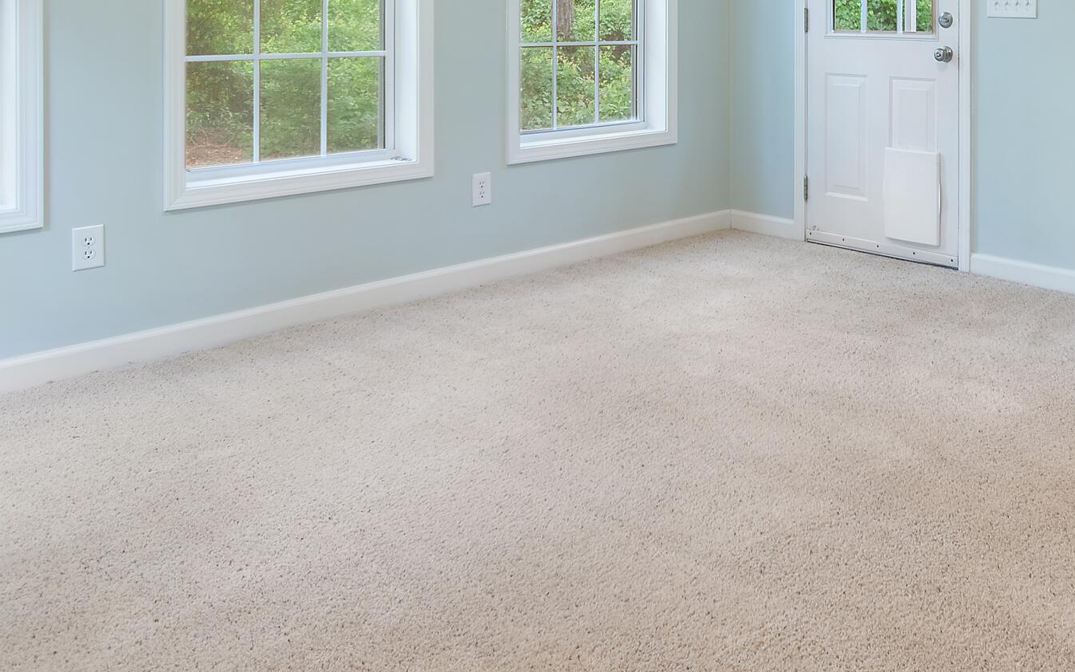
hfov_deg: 54.2
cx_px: 801
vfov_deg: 34.9
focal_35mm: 34
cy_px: 52
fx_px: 996
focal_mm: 10
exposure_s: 1/2.5
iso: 100
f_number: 4.5
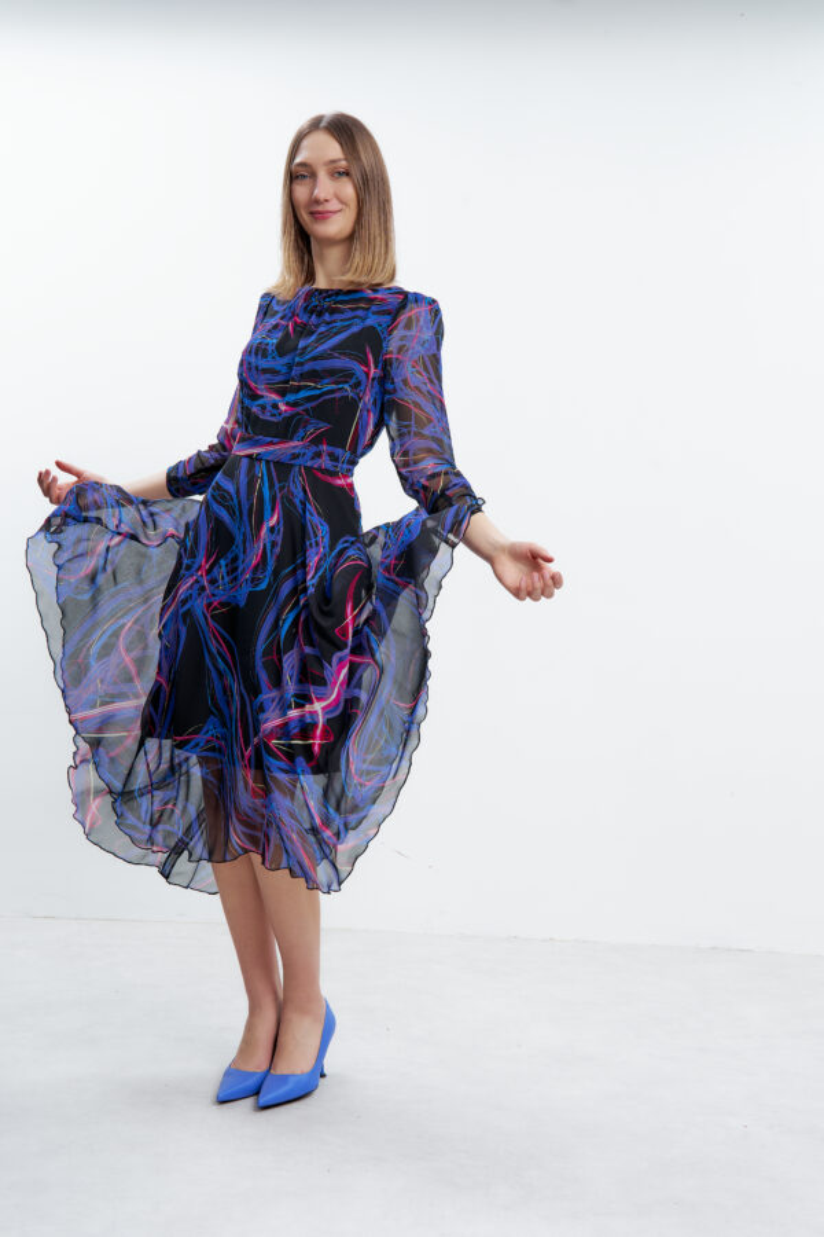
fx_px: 1579
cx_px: 412
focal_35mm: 46
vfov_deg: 42.7
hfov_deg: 29.2
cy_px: 618
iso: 100
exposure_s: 1/160
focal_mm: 46
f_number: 10
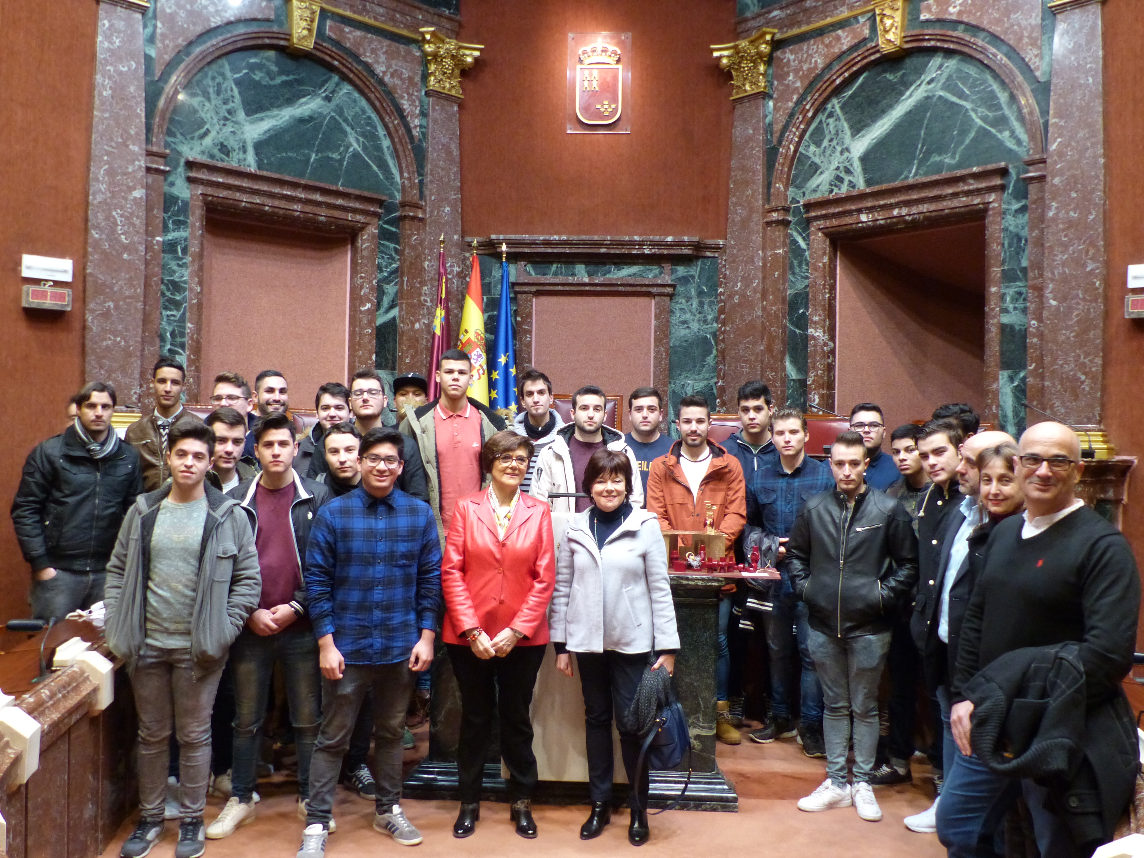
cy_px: 429
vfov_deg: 48.2
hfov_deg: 61.7
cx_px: 572
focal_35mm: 29
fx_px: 958
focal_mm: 5.3
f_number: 2.8
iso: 400
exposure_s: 1/15
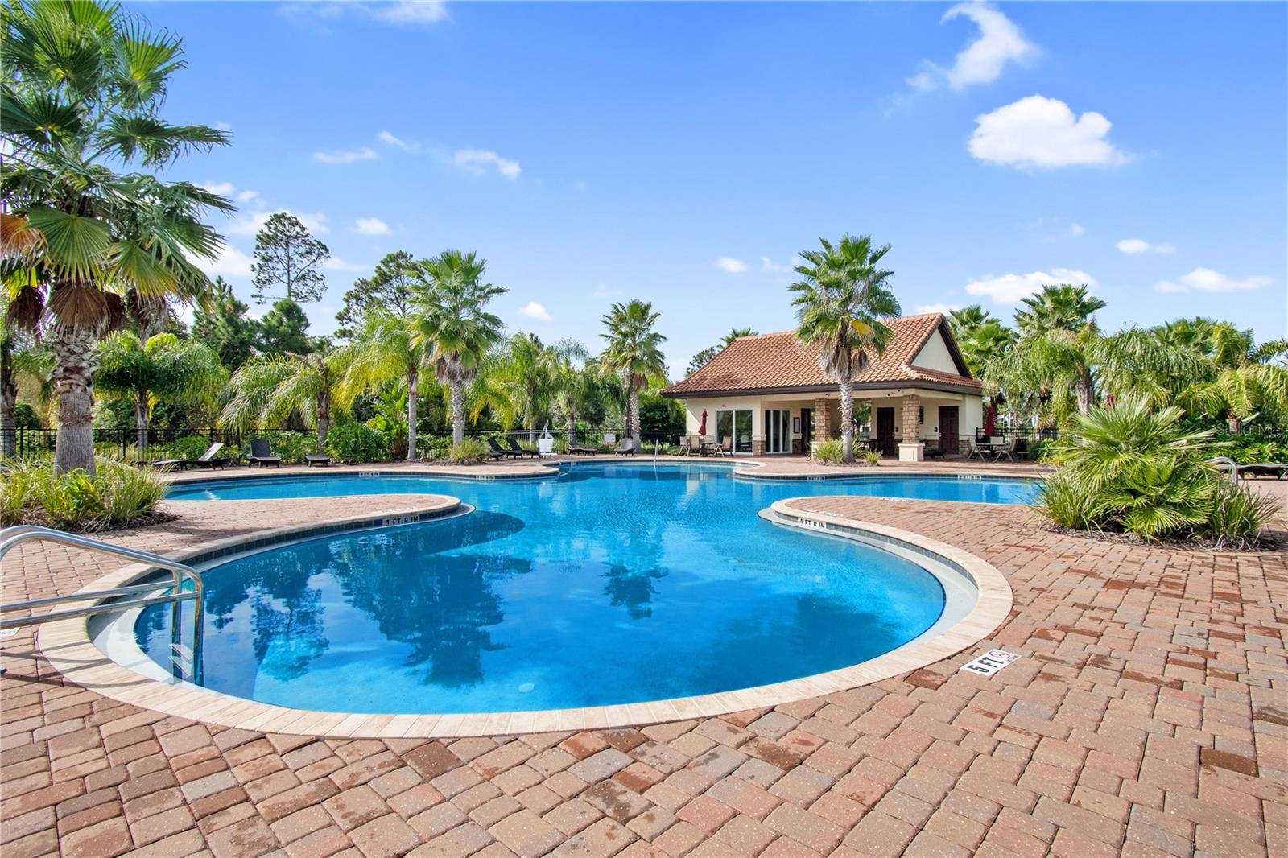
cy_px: 429
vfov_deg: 73.7
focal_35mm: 16
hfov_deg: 96.7
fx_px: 572
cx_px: 644
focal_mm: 11
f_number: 8
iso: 400
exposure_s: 1/1000
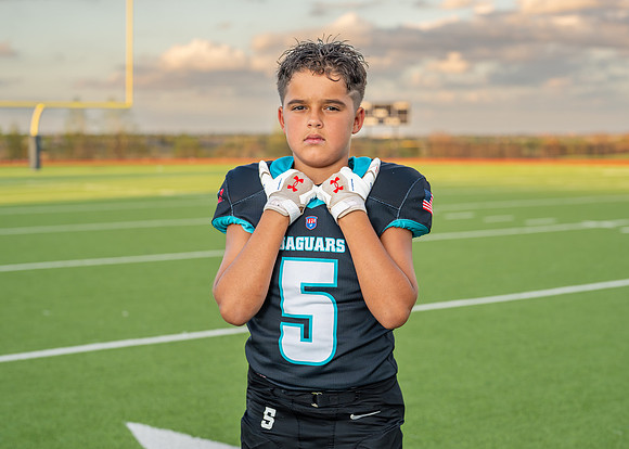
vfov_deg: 22.3
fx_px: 1138
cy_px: 214
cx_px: 343
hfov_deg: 30.9
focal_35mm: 64
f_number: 3.2
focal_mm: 50
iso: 200
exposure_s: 1/400
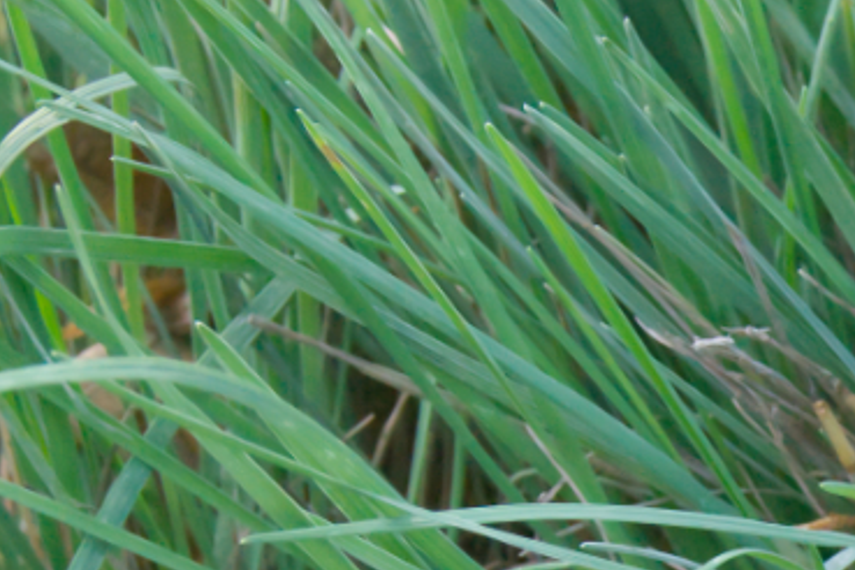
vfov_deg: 5.6
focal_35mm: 244
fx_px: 5795
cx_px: 1119
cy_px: 640
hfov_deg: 8.3
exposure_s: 1/400
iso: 3200
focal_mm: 50
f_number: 11
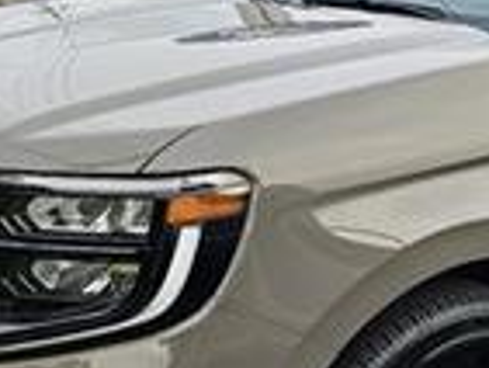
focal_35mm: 82
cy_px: 174
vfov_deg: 18.0
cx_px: 538
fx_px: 1159
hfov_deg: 22.5
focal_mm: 5.4
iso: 100
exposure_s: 1/120
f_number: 1.8
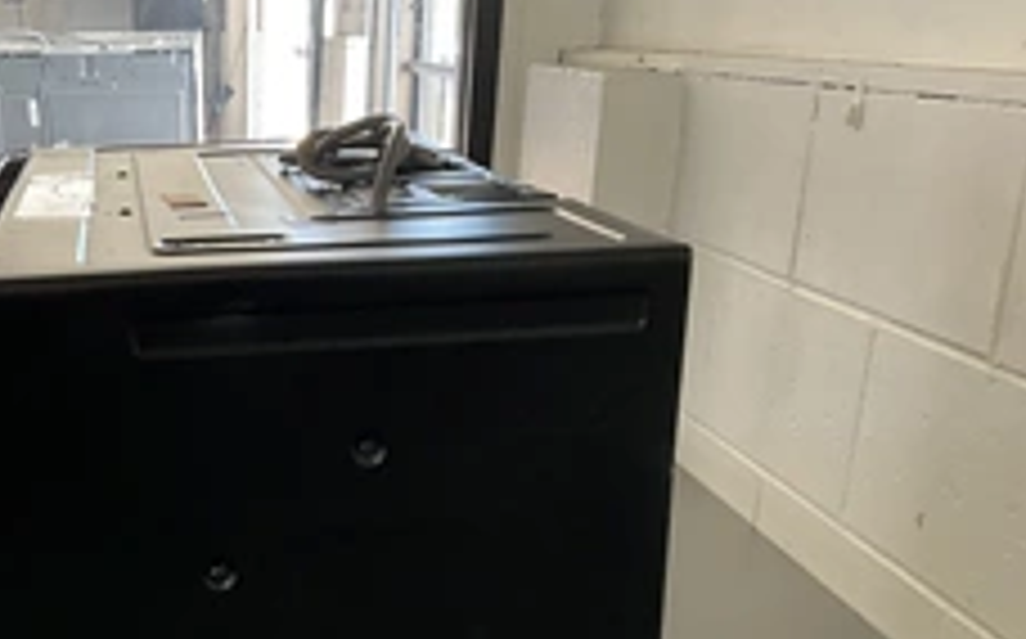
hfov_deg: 36.3
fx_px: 1508
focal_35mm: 54
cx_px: 212
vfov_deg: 23.2
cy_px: 598
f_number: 1.8
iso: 125
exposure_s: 1/60
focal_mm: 3
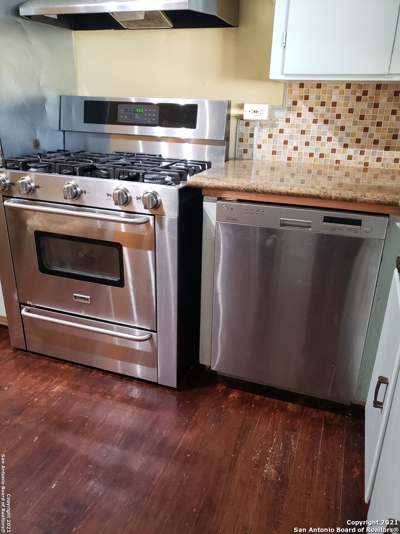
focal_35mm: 26
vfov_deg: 67.3
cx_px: 200
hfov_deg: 53.1
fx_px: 401
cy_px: 267
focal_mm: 4.3
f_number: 1.5
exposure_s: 1/40
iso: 250
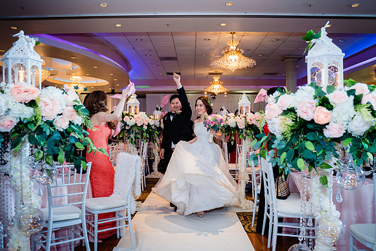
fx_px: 307
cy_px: 132
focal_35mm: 29
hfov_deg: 62.9
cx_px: 188
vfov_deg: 44.4
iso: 1250
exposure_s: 1/160
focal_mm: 28
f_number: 3.5
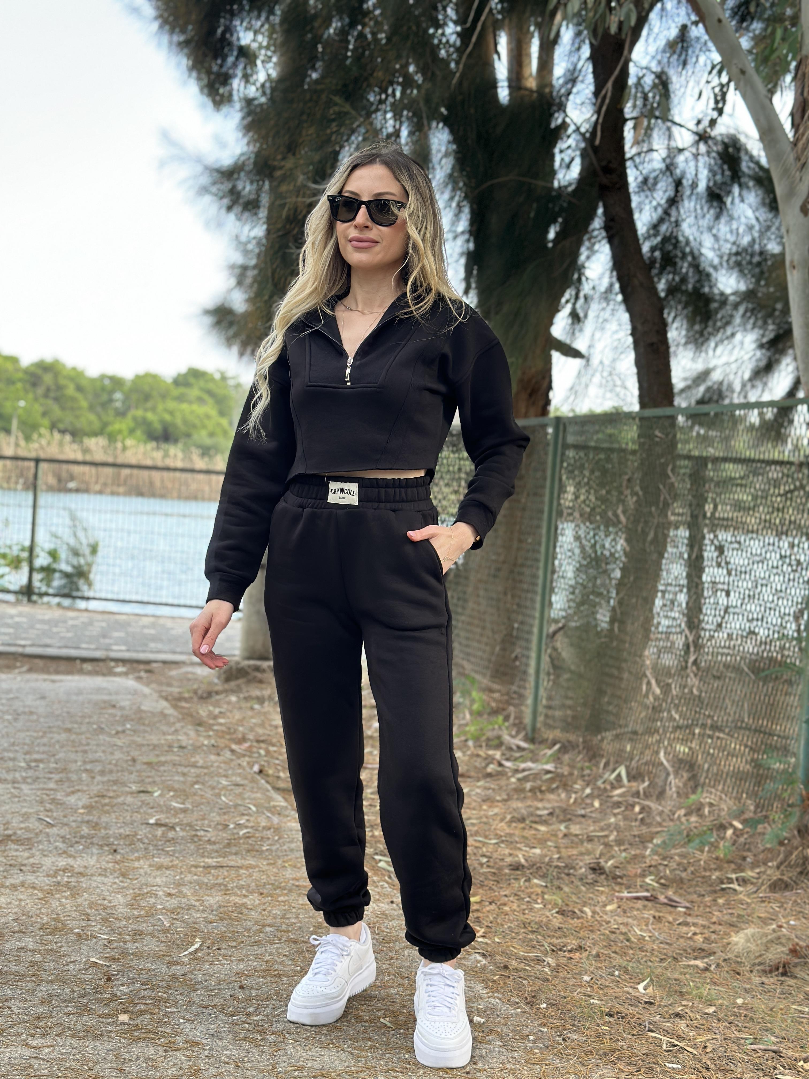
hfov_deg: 30.3
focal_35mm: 48
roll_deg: -3.5
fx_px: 1496
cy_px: 540
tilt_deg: -2.3
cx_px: 404
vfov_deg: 39.7
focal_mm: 6.86
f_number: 1.78
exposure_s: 1/224
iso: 80
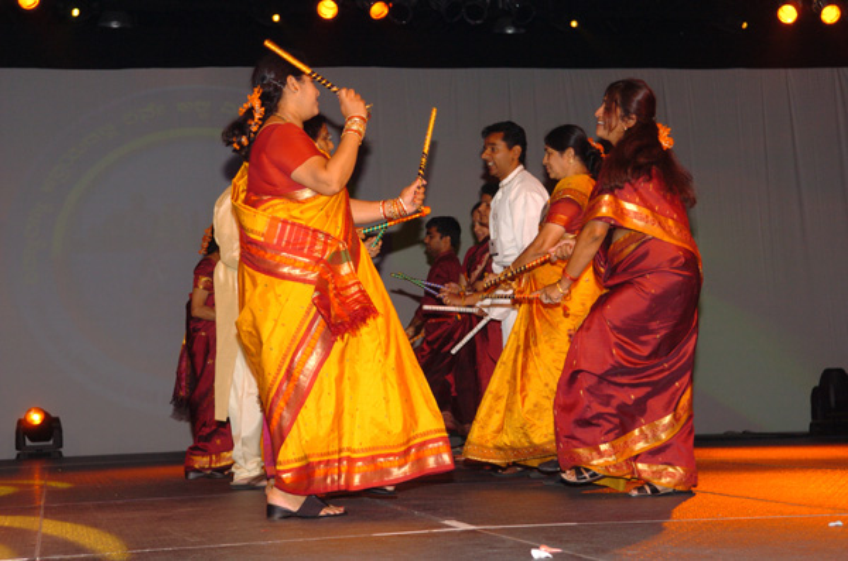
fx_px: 1692
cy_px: 280
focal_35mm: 72
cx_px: 424
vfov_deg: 18.8
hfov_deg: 28.1
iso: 400
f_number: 4
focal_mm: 48
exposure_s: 1/200
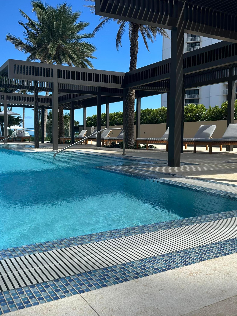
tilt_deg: -3.2
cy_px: 156
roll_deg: +0.6
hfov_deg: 42.7
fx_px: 301
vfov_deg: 55.4
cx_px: 91
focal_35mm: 33
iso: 80
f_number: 1.78
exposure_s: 1/3472
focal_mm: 6.86
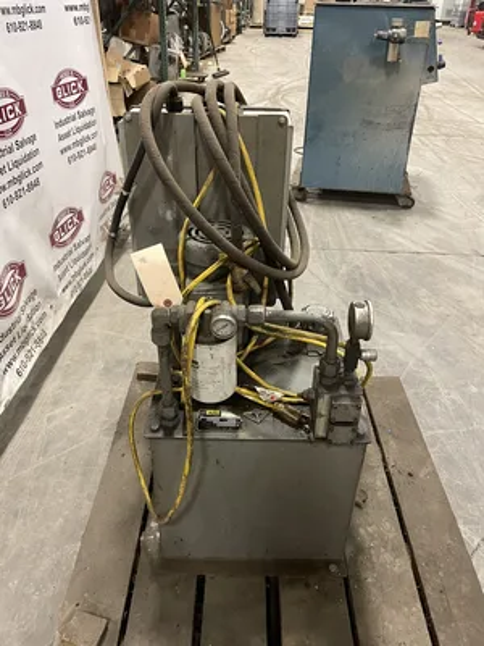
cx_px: 242
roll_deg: -1.7
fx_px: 485
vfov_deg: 67.3
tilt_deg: -31.6
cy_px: 323
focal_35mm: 26
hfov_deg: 53.1
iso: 400
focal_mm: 4.2
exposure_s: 1/40
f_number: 1.6
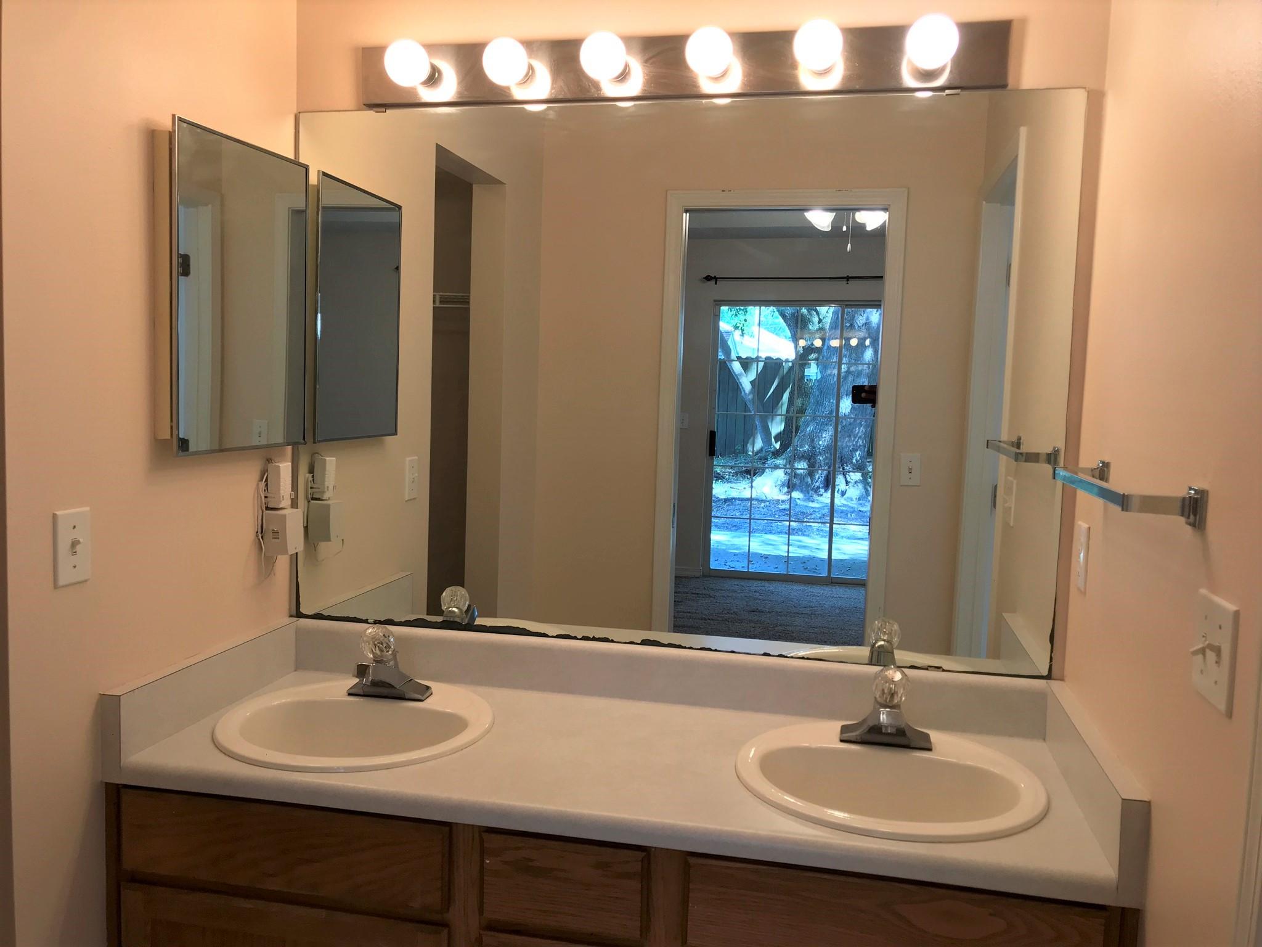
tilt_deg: -4.5
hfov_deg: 63.4
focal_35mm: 28
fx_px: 1021
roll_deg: -2.9
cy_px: 474
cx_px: 631
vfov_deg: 49.7
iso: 32
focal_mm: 3.99
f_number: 1.8
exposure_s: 1/60
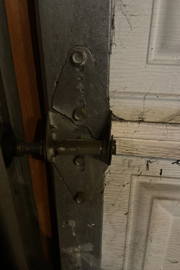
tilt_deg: -27.2
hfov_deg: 46.3
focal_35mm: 28
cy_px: 135
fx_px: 210
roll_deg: -0.9
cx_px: 99
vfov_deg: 65.5
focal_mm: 5.1
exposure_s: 1/24
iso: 800
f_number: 1.6
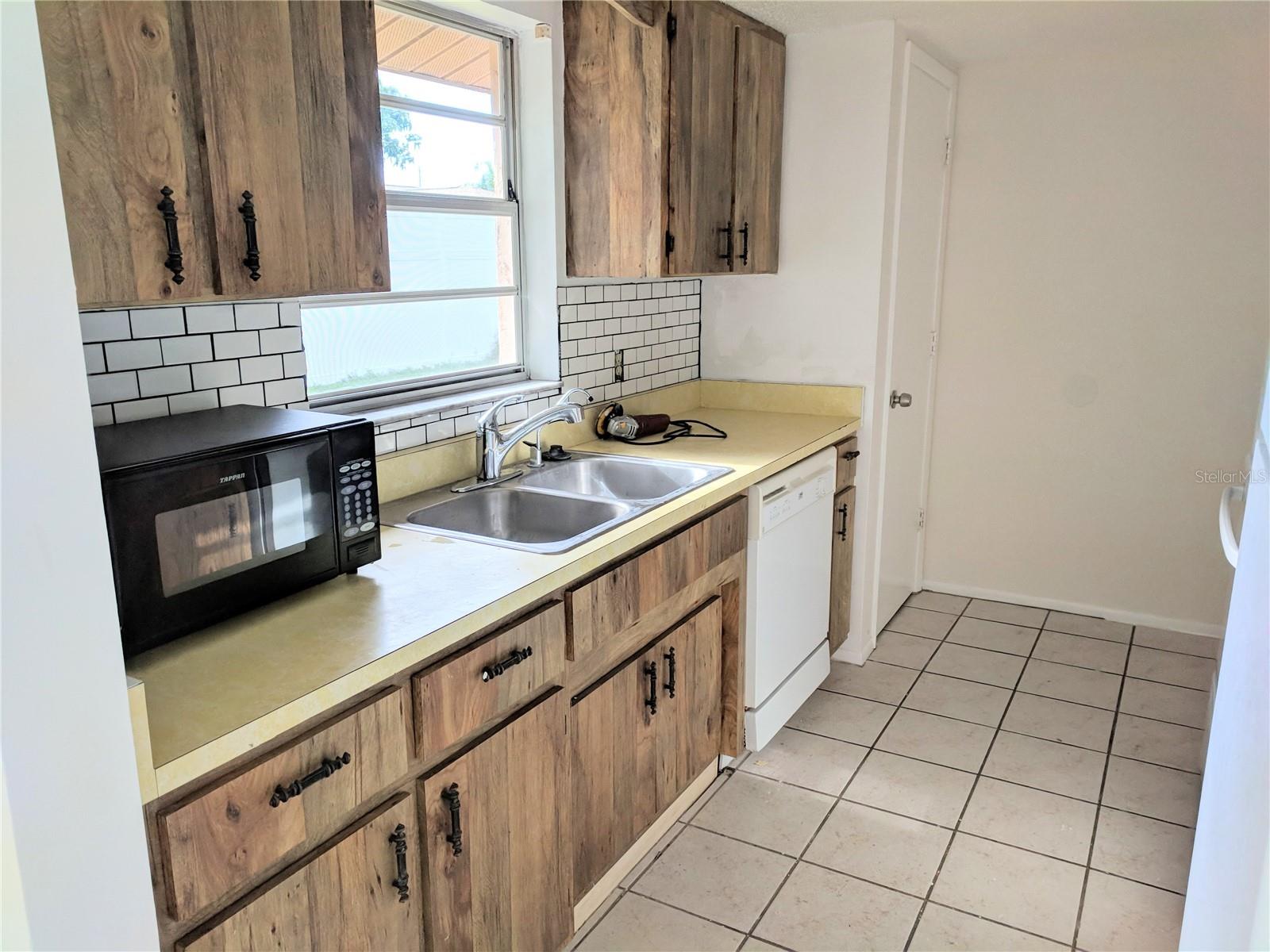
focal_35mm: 26
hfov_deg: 67.3
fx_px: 954
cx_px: 635
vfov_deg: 53.1
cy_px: 476
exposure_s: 1/322
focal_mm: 4.67
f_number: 2
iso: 68
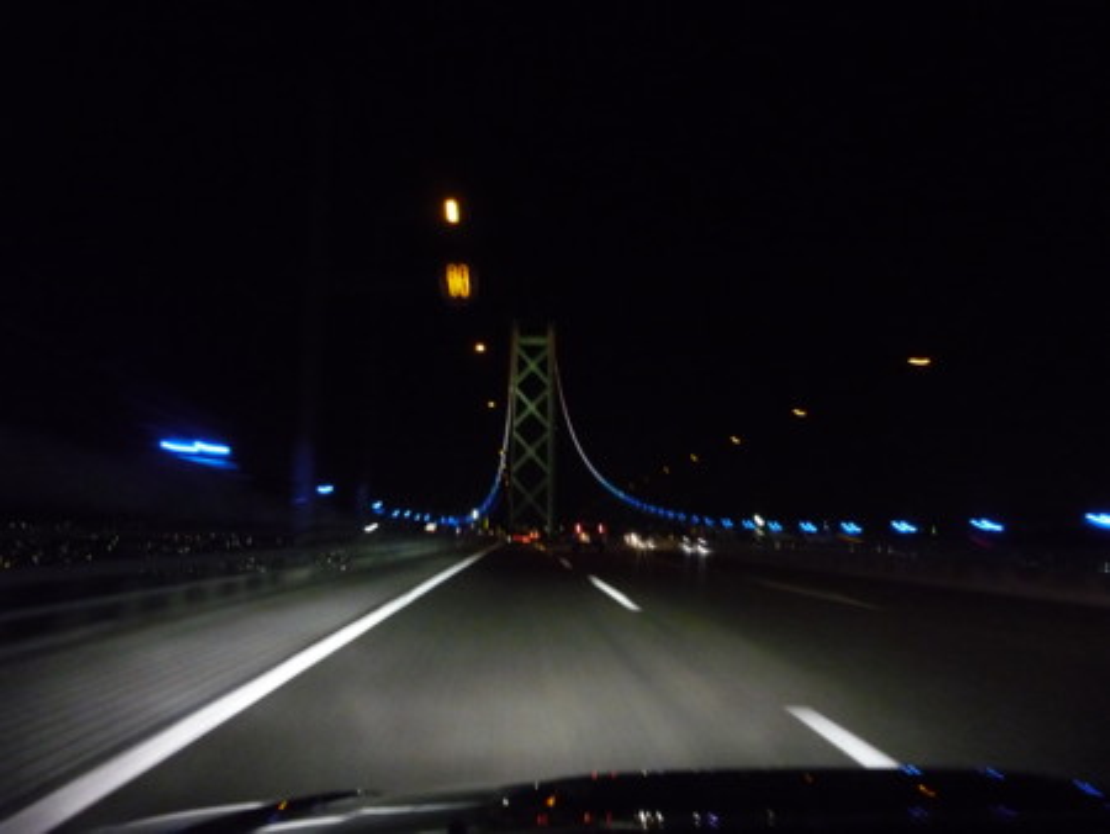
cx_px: 555
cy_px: 417
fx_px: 1059
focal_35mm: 33
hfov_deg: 55.3
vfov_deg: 43.0
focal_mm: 5.5
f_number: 2.8
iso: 800
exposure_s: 1/8
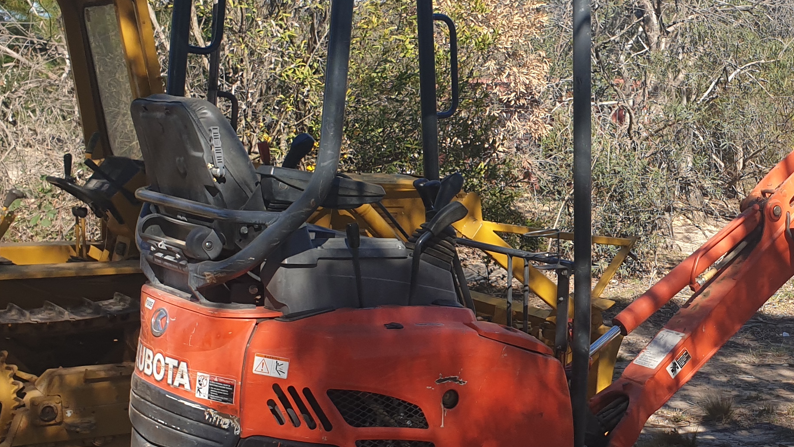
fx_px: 1305
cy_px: 304
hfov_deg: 32.3
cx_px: 699
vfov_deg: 19.3
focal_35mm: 62
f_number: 2.4
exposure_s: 1/829
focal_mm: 4.3
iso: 50
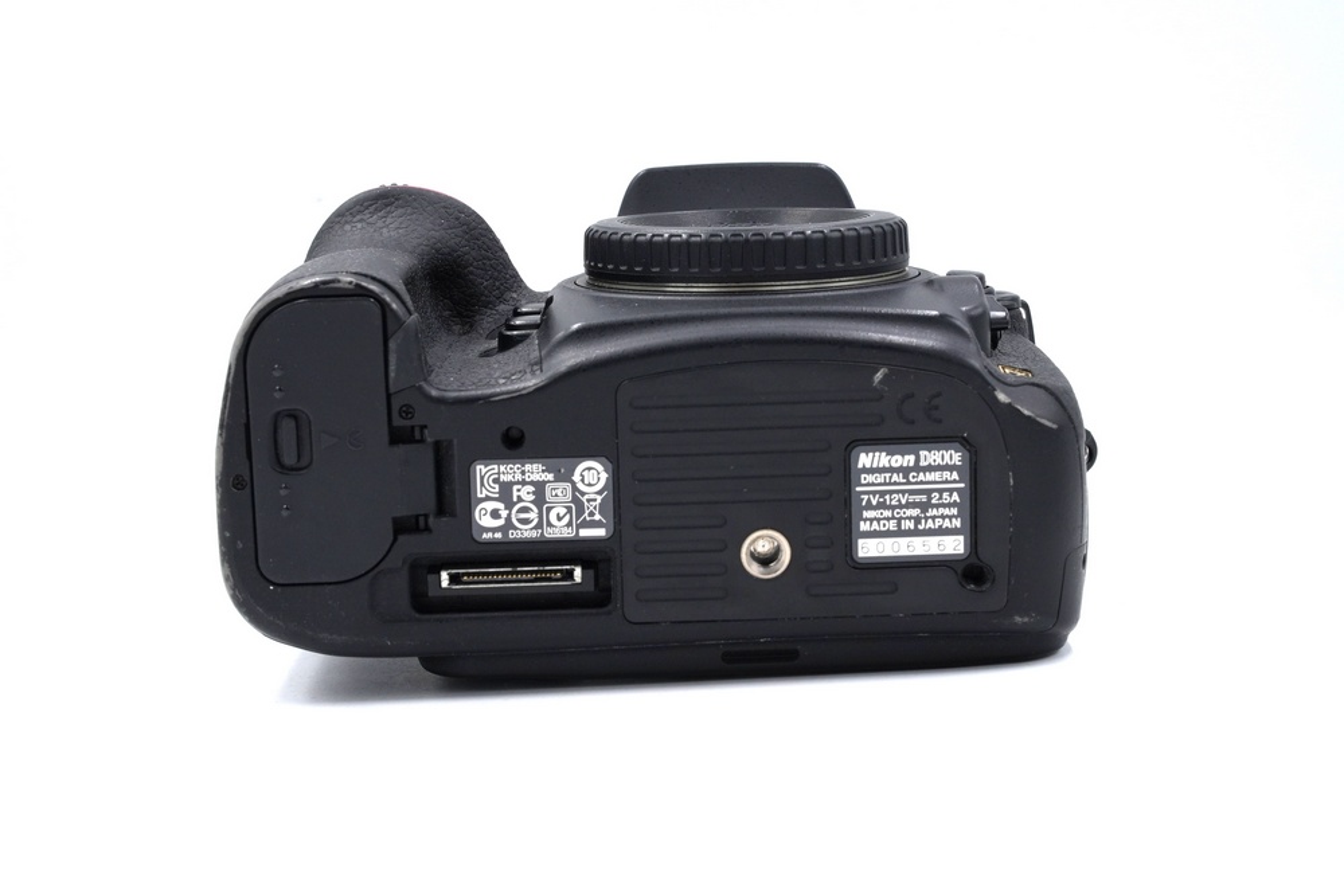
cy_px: 448
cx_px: 672
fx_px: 2053
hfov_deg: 36.2
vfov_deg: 24.6
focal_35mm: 55
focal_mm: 55
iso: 800
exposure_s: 1/125
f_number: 14
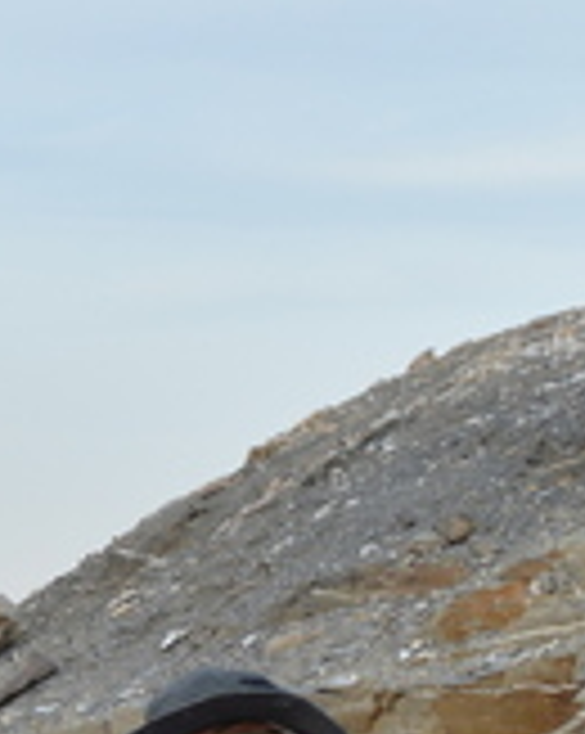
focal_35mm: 140
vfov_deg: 13.5
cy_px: 795
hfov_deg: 10.1
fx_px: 3036
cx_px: -616
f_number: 6.3
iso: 100
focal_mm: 18
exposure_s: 1/160
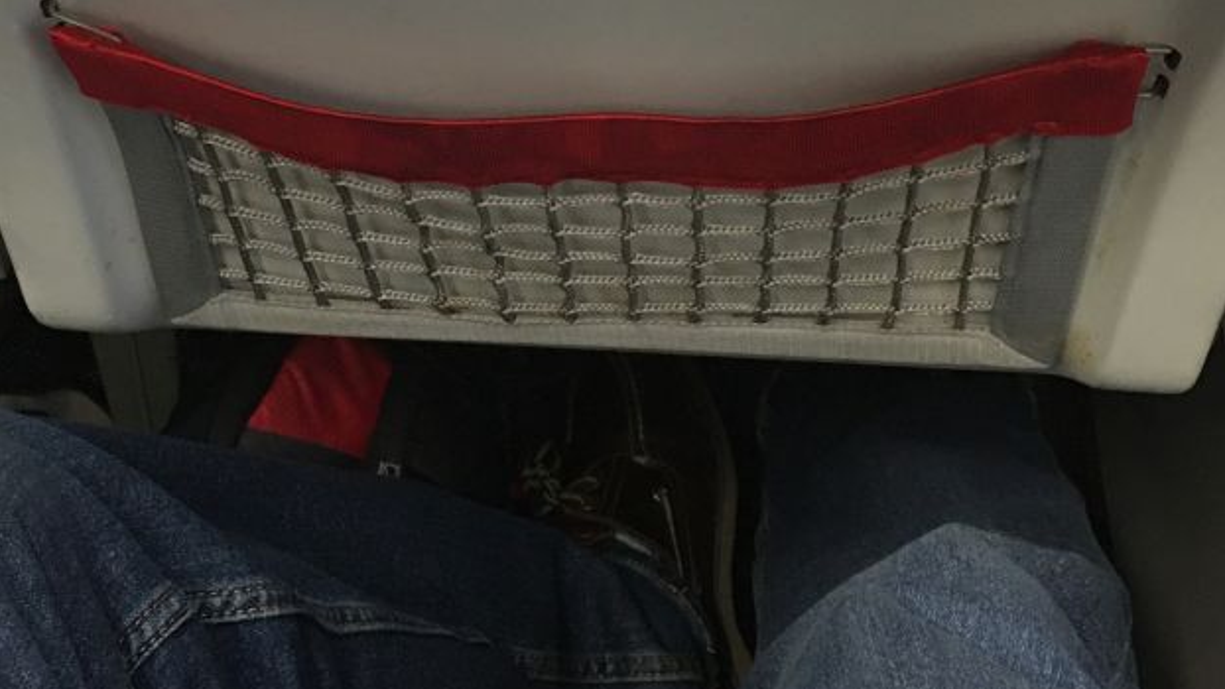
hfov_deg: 32.3
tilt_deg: -39.9
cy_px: 89
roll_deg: +2.9
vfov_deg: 18.3
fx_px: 2112
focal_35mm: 65
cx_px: 502
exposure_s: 1/8
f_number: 2.2
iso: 100
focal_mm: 4.15
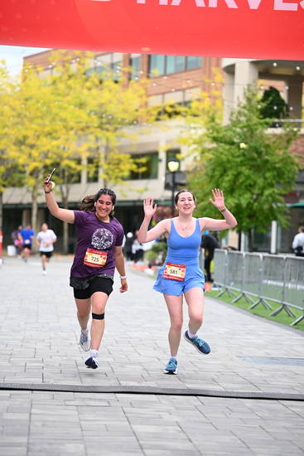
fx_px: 1278
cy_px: 228
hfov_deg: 13.6
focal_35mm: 101
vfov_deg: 20.2
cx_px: 152
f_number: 2.8
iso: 640
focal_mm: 101
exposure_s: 1/2000
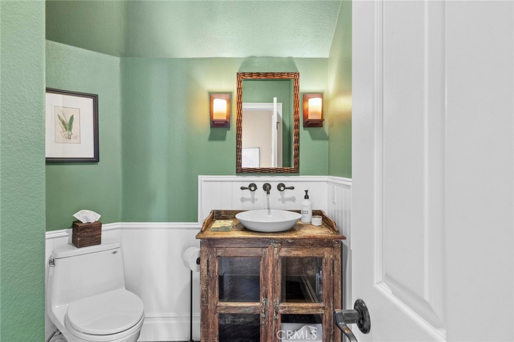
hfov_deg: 84.0
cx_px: 257
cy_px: 171
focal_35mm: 20
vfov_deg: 61.8
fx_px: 285
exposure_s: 3
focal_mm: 20
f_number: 9
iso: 320
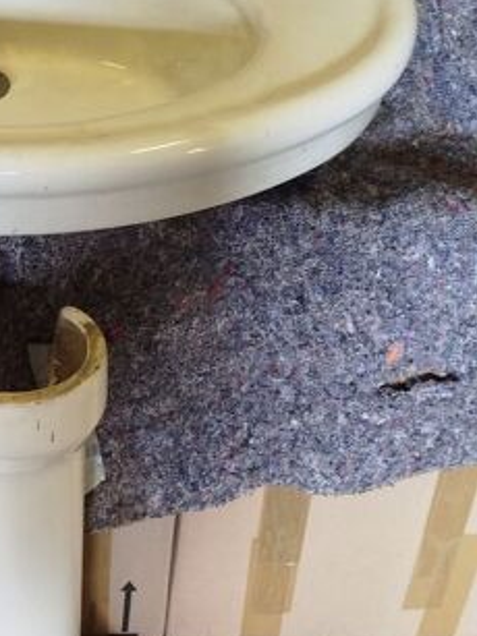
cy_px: 319
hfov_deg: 19.0
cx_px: -19
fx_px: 1379
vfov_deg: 26.0
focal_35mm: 75
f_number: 1.7
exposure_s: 1/33
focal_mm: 5.31
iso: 320
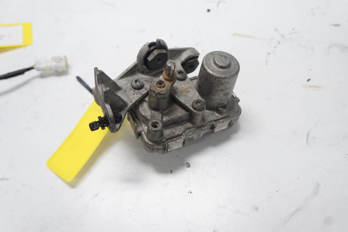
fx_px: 324
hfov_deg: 56.4
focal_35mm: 34
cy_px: 114
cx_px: 184
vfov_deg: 39.4
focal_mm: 21
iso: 200
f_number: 4
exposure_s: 1/60
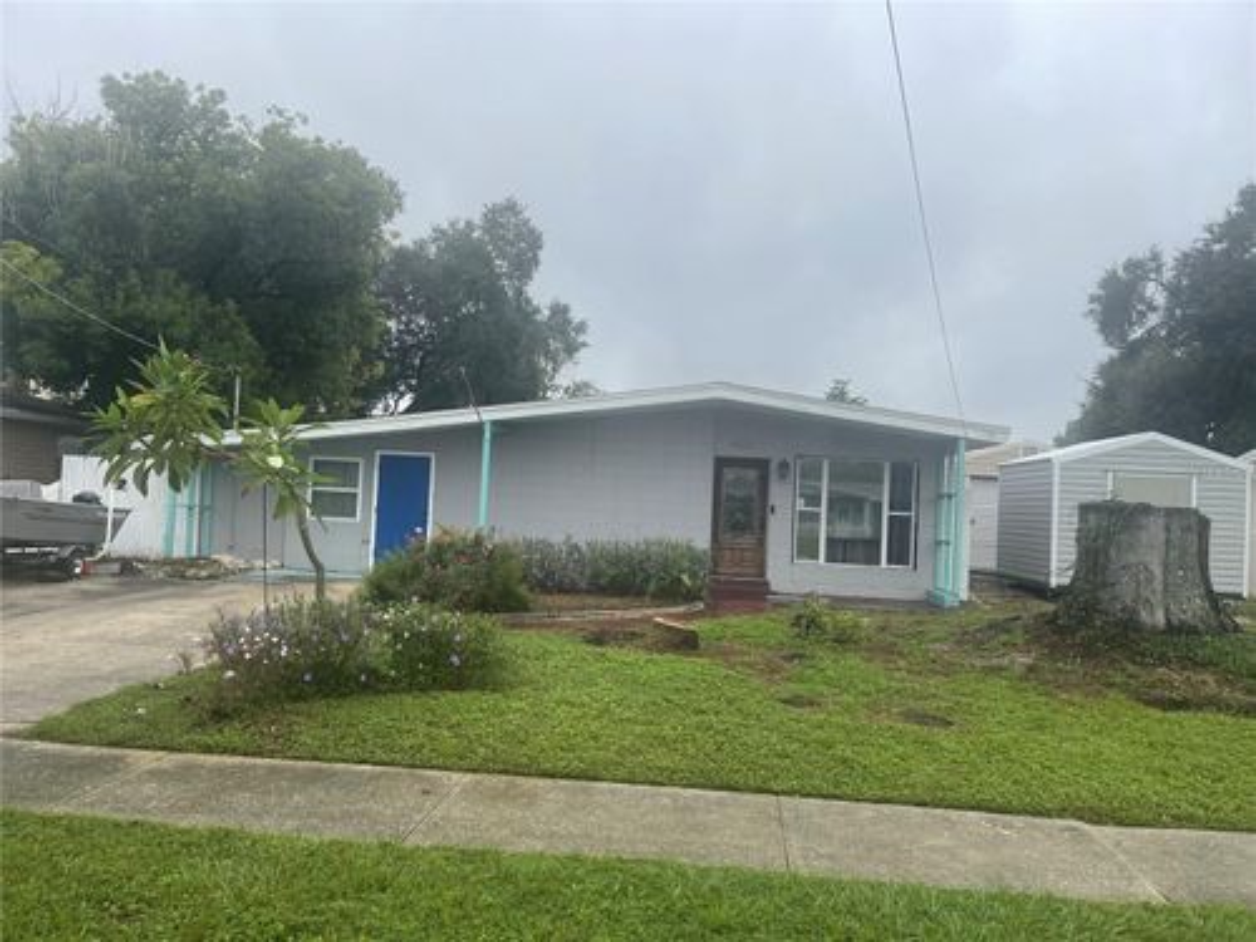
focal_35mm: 25
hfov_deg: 69.4
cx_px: 628
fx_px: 907
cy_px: 471
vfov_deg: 54.9
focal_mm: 5.1
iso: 32
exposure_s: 1/930
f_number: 1.6
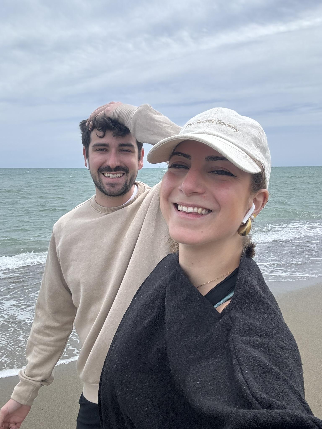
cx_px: 161
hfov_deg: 46.8
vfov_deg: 60.0
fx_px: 372
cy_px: 214
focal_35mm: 30
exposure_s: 1/1458
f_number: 1.9
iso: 25
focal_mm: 2.69
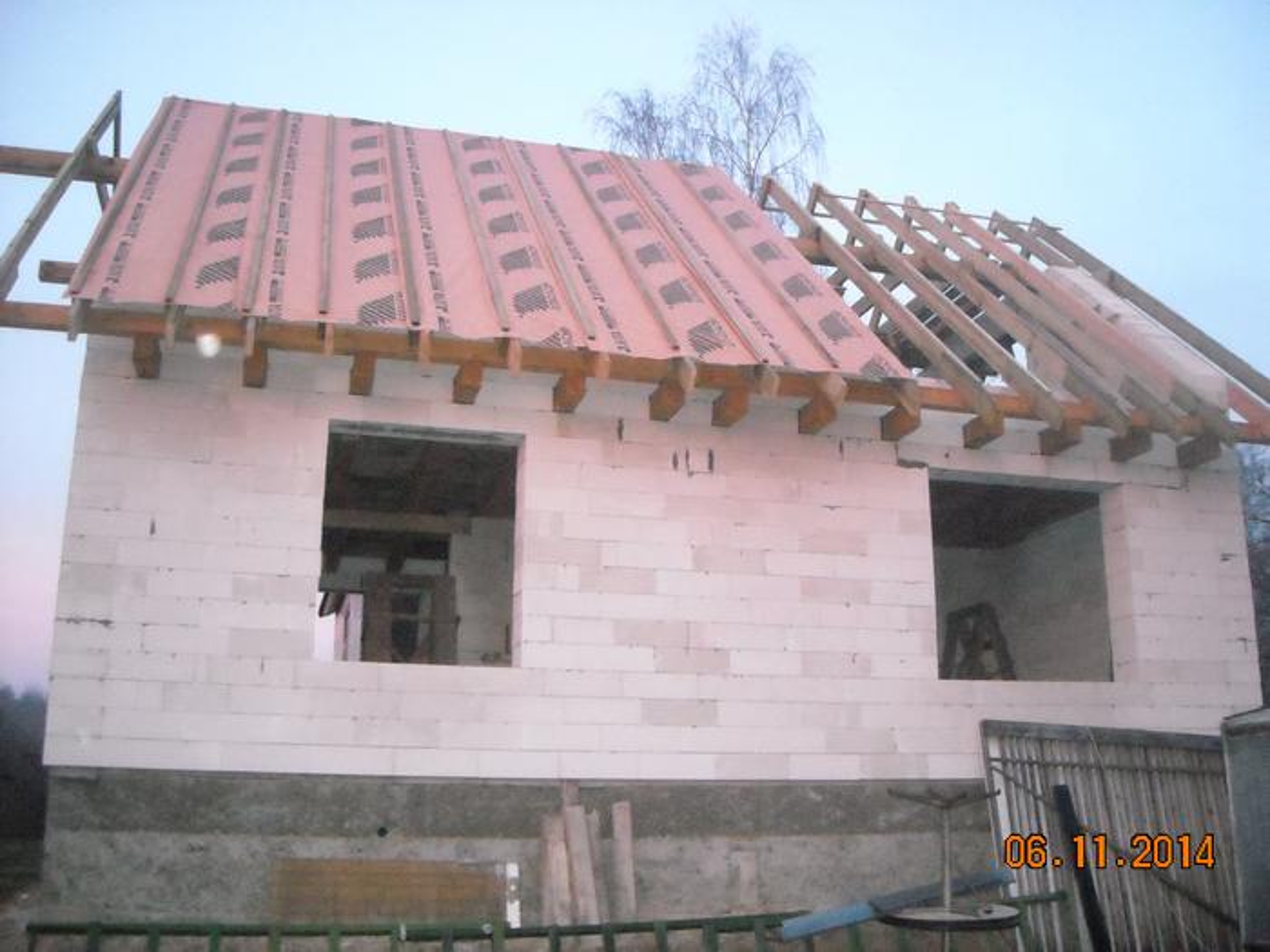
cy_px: 476
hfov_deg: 52.6
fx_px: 1284
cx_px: 635
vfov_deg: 40.7
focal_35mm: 35
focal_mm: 5.7
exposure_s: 1/60
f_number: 2.8
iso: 1345
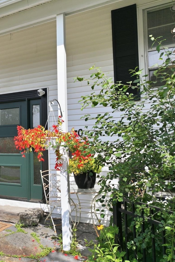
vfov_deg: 55.8
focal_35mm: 34
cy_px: 130
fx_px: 248
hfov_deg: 35.0
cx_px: -3
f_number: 2.8
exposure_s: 1/3200
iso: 230
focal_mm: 12.3
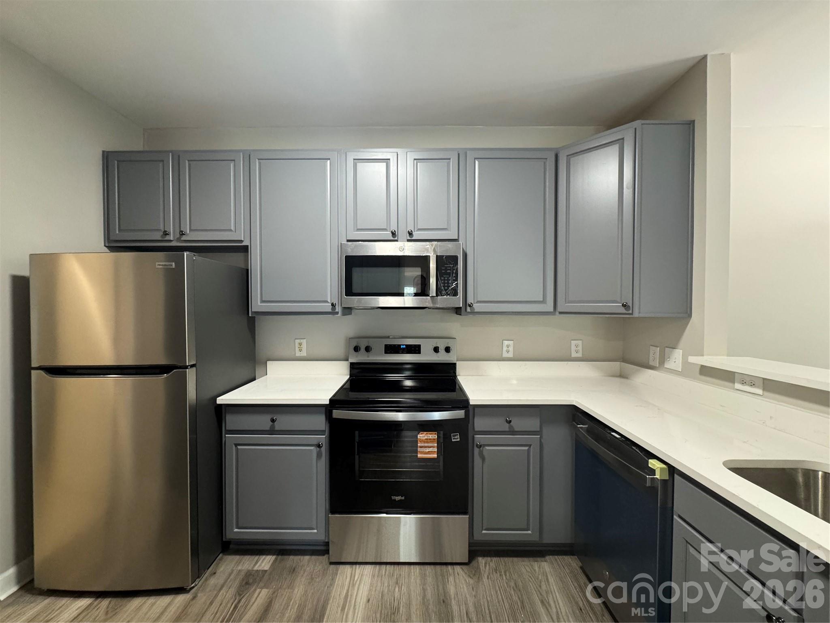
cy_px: 312
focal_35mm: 14
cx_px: 415
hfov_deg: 102.1
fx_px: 336
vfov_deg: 85.7
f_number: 2.2
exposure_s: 1/60
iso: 320
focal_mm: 2.22
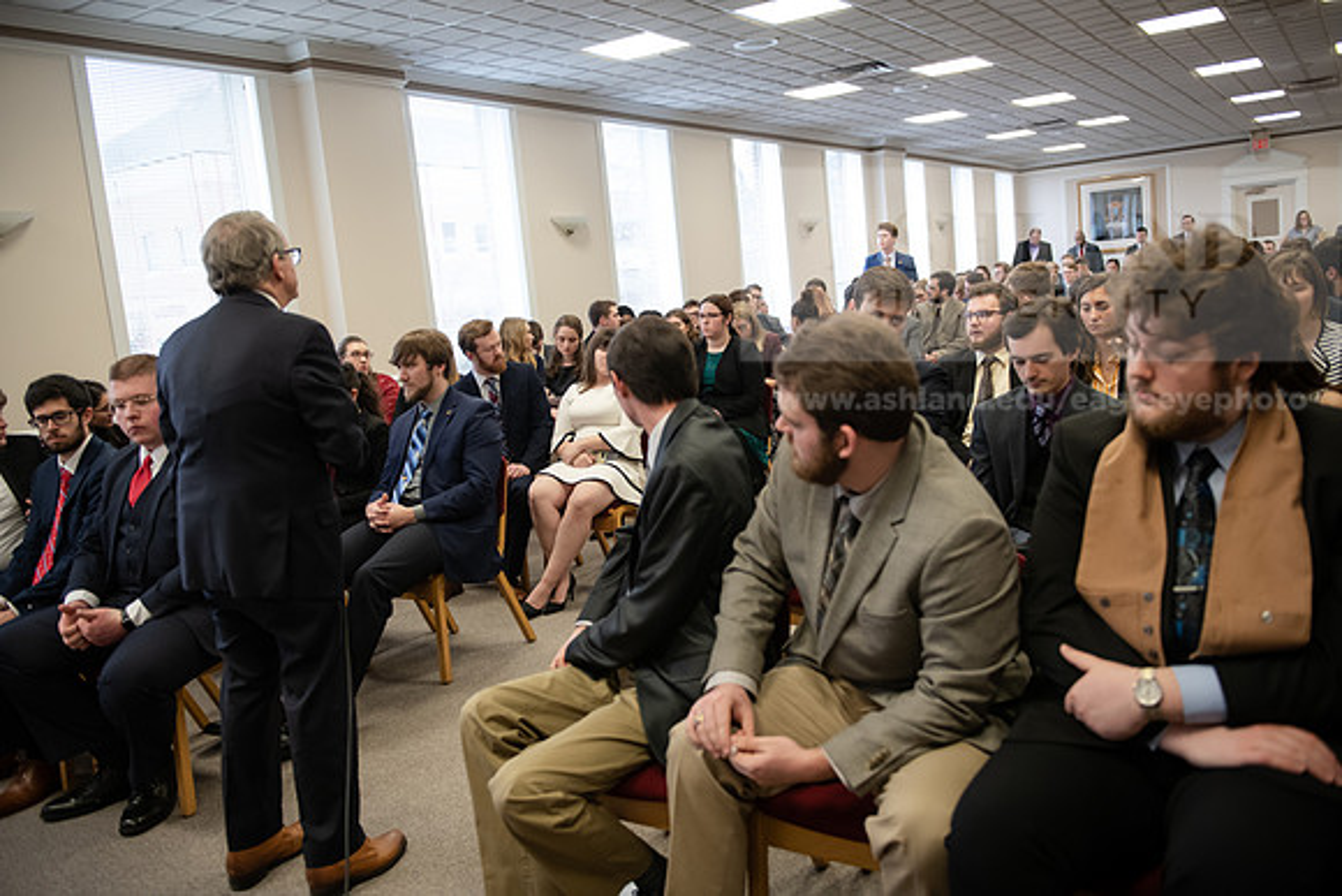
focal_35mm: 31
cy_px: 448
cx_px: 671
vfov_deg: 42.3
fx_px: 1156
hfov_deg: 60.3
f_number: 3.2
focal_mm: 31
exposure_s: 1/200
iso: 1250
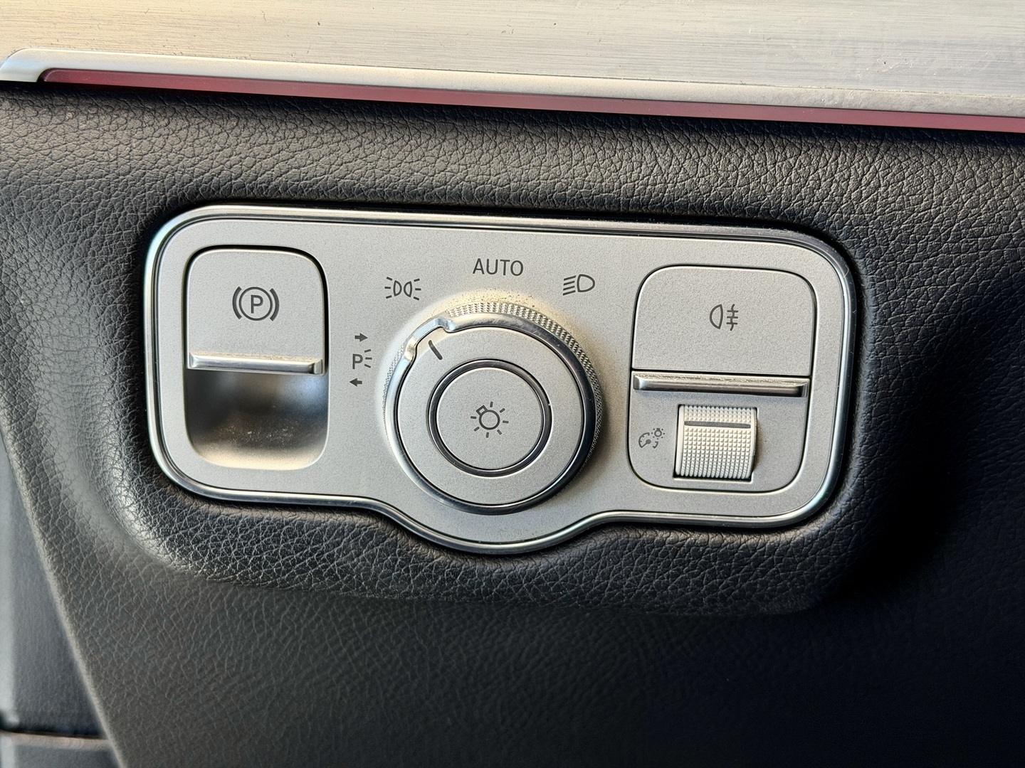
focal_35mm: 48
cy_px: 384
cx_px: 512
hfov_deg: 39.7
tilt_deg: -15.6
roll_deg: -3.0
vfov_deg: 30.3
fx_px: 1421
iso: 125
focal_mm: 6.76
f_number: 1.78
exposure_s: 1/50
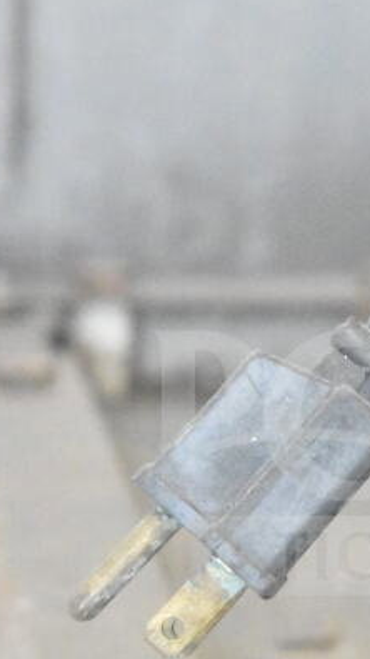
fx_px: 3494
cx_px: 303
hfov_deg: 6.1
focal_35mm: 200
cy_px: 462
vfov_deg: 10.7
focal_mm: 55
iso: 25600
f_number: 5.6
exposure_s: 1/40
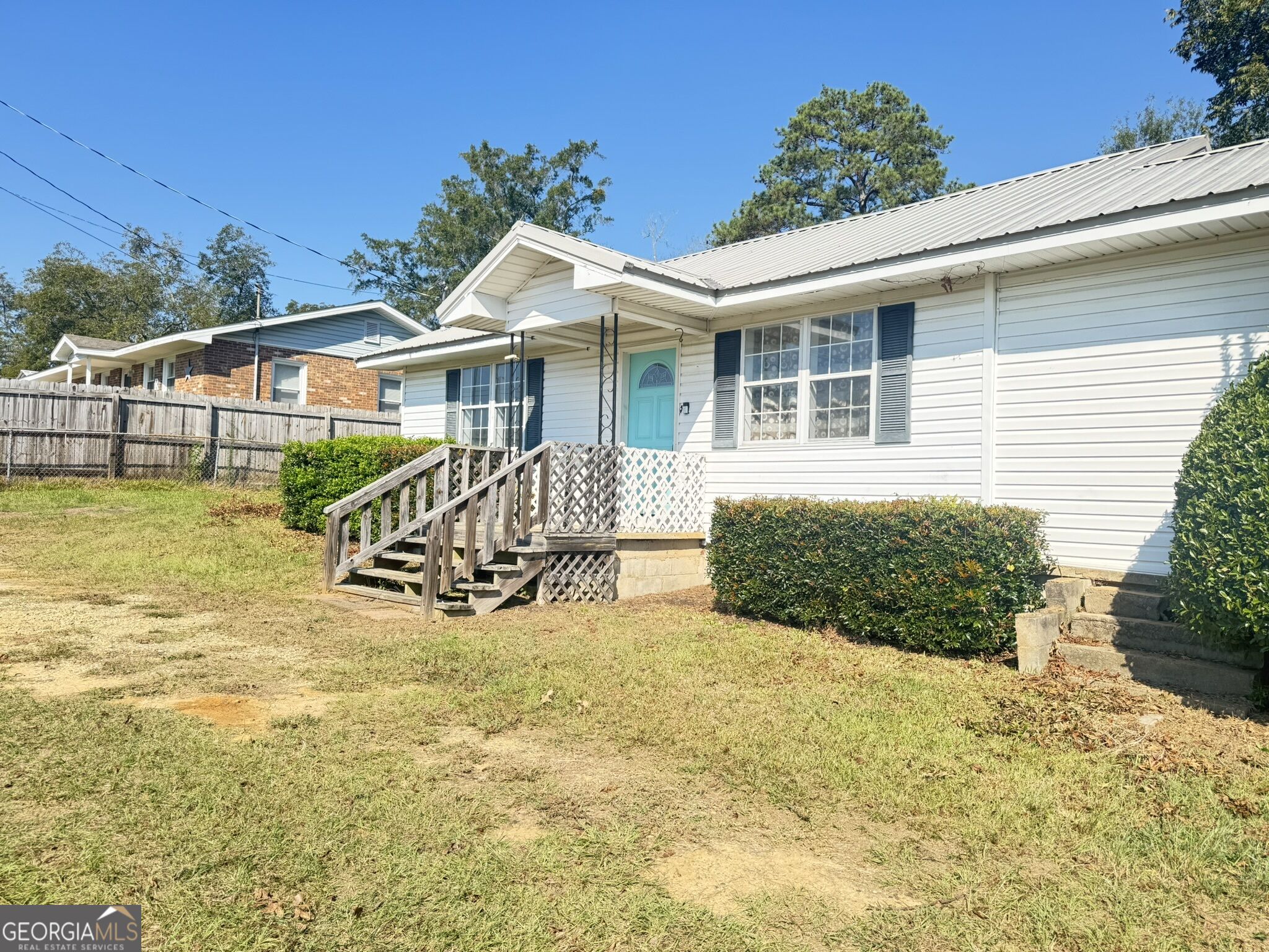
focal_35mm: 24
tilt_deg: +0.3
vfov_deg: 56.8
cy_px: 476
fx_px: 880
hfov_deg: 71.6
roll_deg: -1.6
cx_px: 634
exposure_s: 1/1597
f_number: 1.78
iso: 80
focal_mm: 6.76
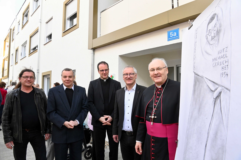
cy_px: 80
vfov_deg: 53.1
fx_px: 161
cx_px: 120
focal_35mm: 24
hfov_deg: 73.7
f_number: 14
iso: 3200
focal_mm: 24
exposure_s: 1/250
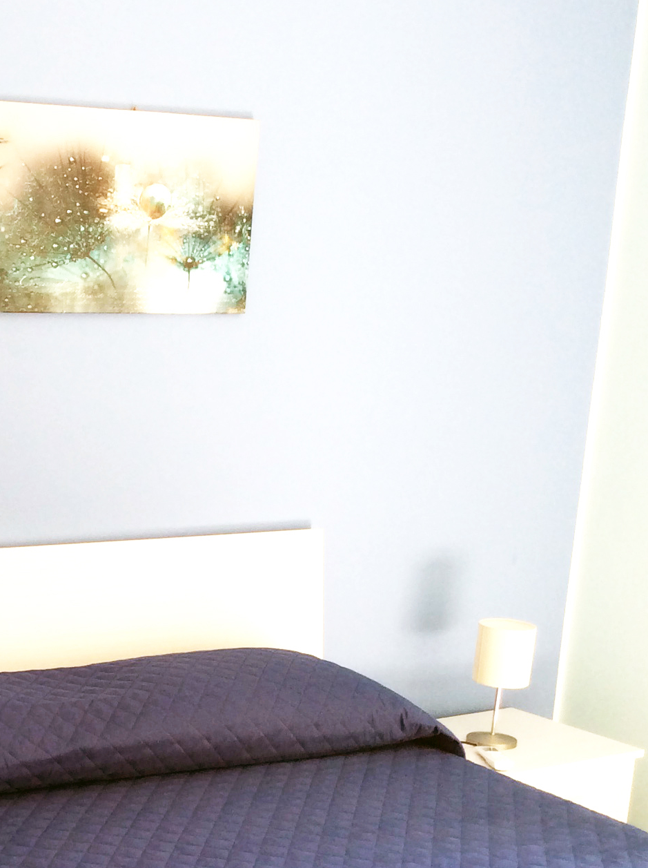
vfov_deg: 28.7
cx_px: 25
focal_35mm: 66
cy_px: 712
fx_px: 1652
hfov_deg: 21.5
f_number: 2.4
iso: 32
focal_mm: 3.3
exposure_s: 1/25
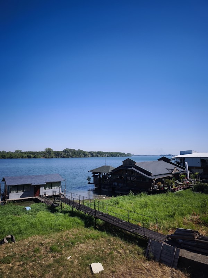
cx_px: 104
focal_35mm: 23
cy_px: 139
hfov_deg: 58.9
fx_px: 184
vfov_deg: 73.9
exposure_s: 1/2049
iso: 50
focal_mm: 6.57
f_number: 1.6
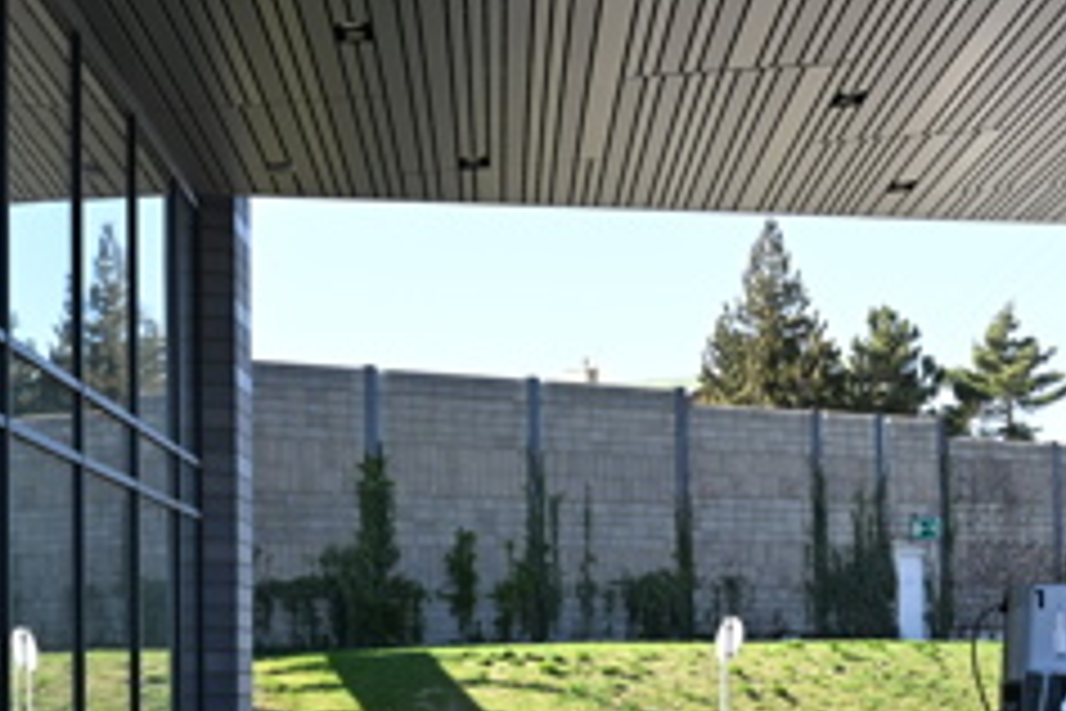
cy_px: 549
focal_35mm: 93
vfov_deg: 14.6
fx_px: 2754
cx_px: 697
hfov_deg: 21.8
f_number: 7.1
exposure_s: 1/200
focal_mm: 32
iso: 250
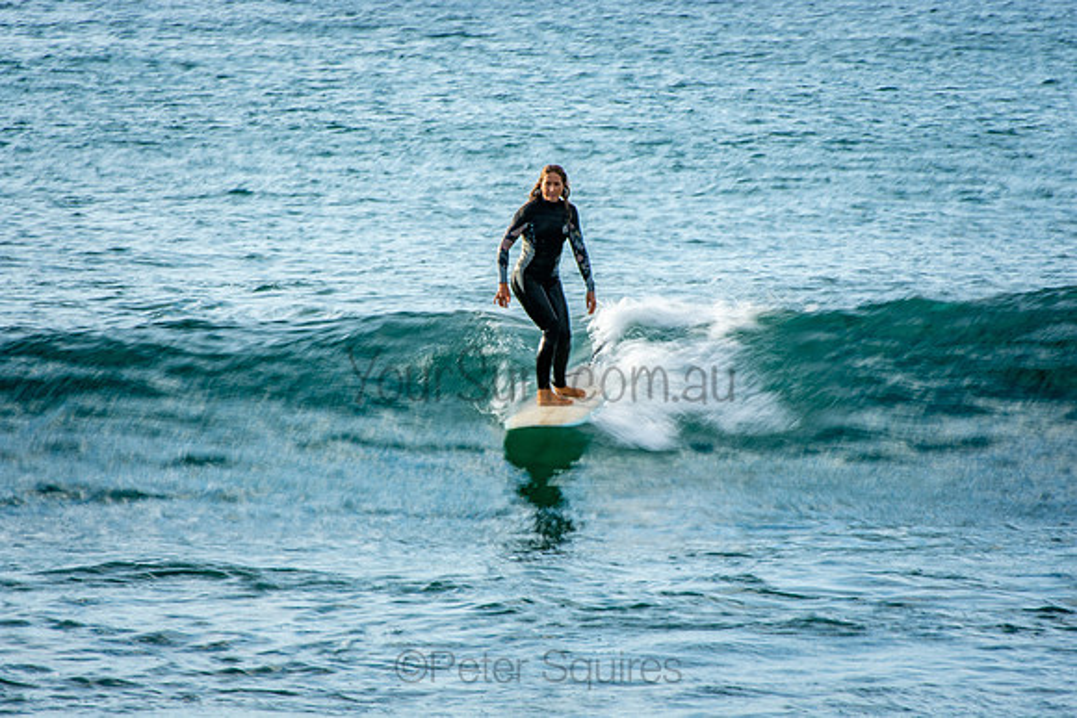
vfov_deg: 2.3
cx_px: 538
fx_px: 17953
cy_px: 359
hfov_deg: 3.4
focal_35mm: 600
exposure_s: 1/20
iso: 100
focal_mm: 400
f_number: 25
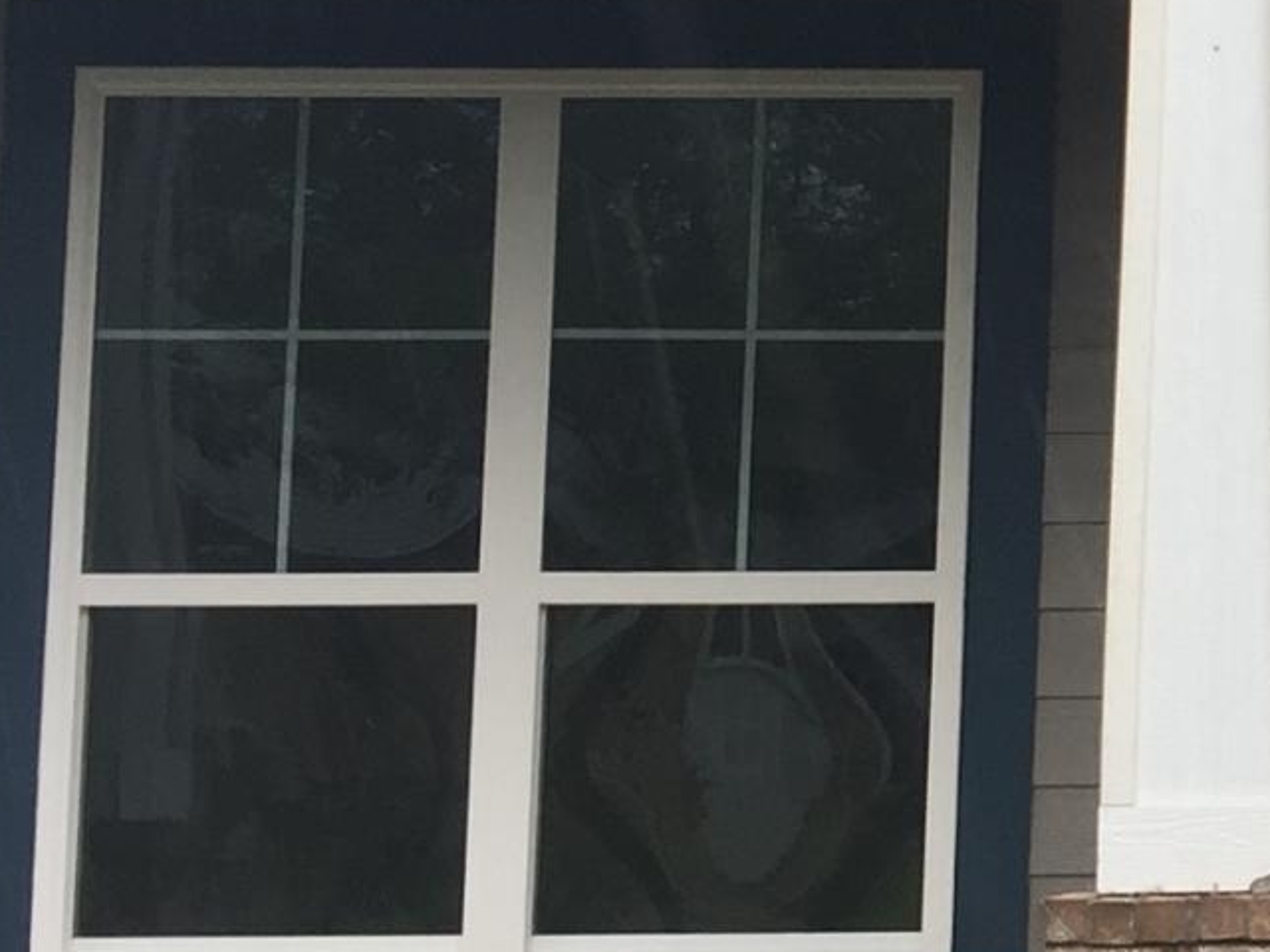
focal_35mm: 136
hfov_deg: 12.6
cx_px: 2578
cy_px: 186
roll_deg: -1.2
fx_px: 4990
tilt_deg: +5.2
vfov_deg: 10.9
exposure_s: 1/120
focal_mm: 4.15
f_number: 2.2
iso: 32
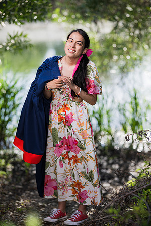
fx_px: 535
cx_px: 76
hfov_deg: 16.1
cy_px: 113
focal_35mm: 85
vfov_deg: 23.9
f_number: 1.8
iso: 100
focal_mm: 85
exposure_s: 1/1250
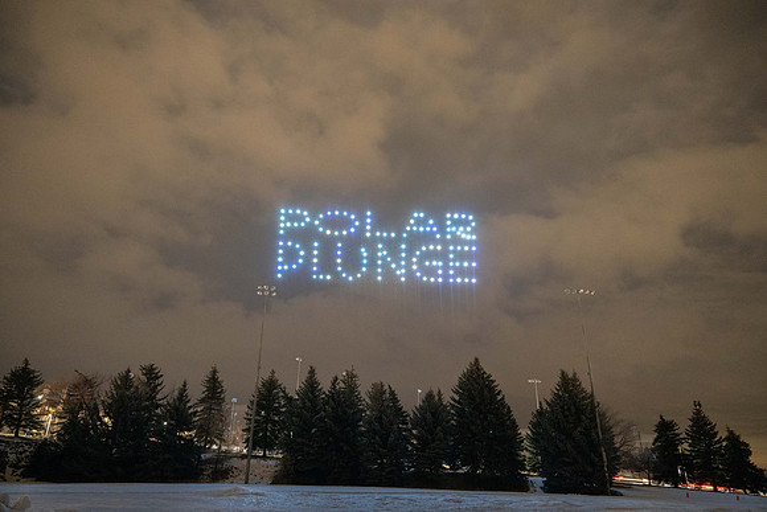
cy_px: 256
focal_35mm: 24
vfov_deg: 53.2
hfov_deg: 73.7
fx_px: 511
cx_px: 384
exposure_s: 1/1.67
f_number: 4
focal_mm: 24
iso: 6400
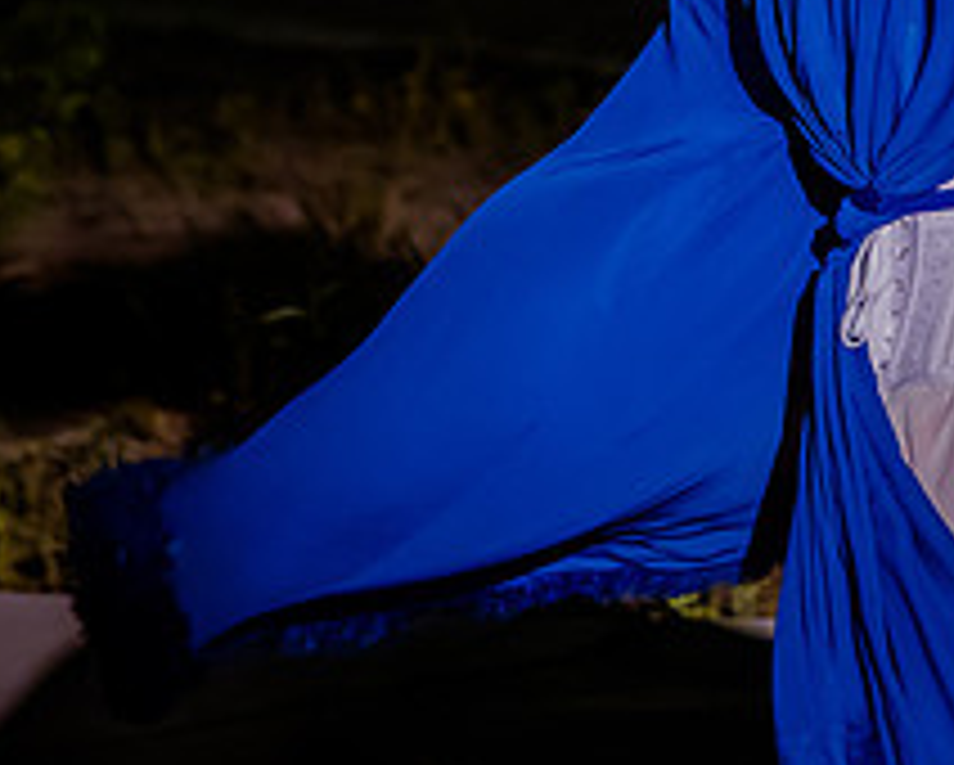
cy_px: -7
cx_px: 845
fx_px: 10909
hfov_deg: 5.0
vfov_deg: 4.0
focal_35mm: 386
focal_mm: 120
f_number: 4
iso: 4000
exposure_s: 1/400
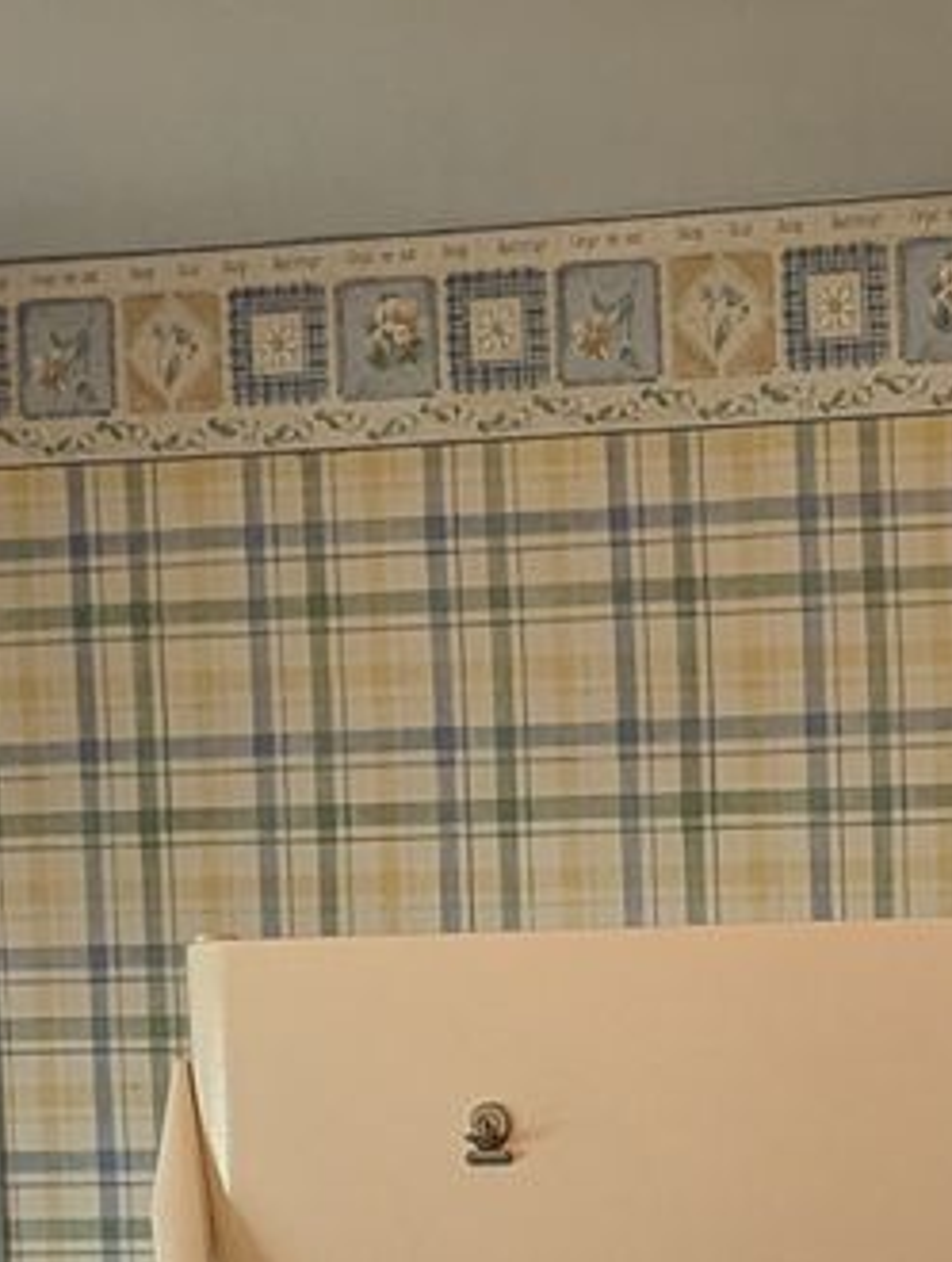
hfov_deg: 12.3
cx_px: 1810
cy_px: 1453
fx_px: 3982
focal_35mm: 109
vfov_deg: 17.3
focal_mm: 6.81
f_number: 1.85
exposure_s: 1/60
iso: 117
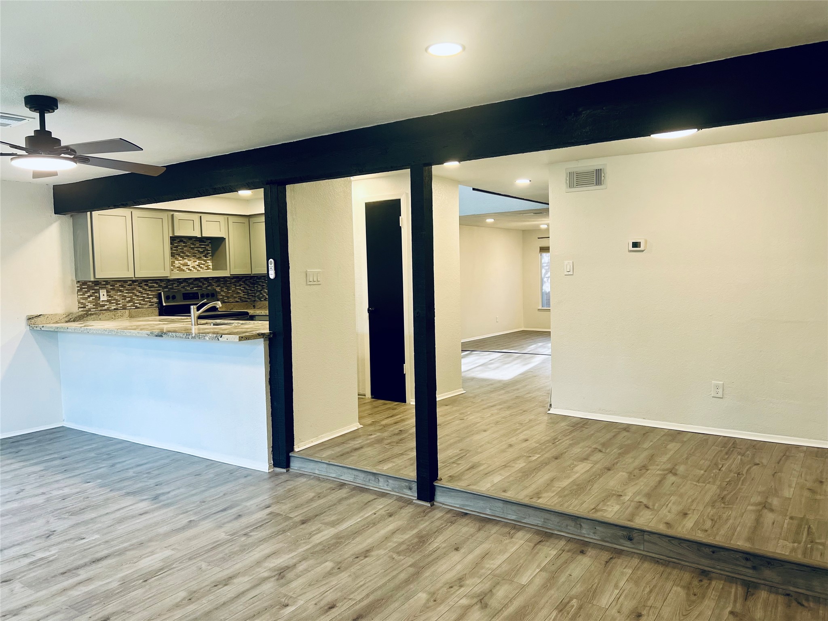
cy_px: 310
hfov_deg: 67.3
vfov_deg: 53.1
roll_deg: +0.4
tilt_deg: -4.6
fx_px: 622
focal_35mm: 26
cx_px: 414
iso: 125
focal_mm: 5.7
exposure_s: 1/120
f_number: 1.5
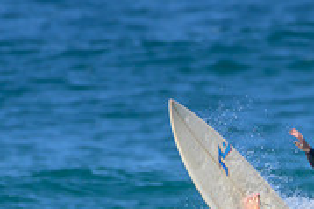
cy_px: 294
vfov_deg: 0.4
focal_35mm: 3240
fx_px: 28234
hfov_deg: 0.6
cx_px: 363
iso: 1000
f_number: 11
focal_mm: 1000
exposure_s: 1/2000
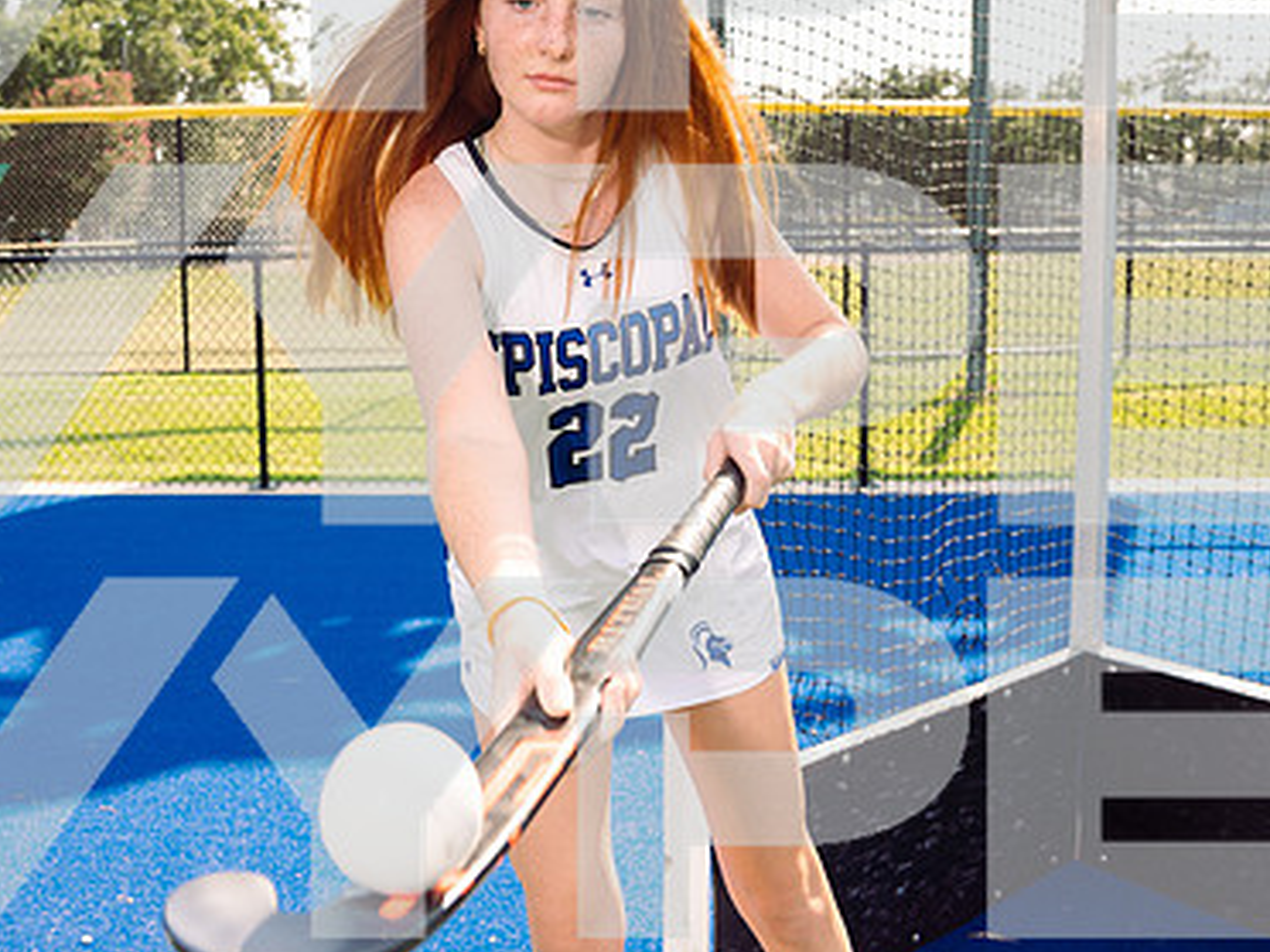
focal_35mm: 36
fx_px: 1321
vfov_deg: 39.3
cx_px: 522
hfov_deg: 51.1
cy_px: 346
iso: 100
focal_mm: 24
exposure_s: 1/250
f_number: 5
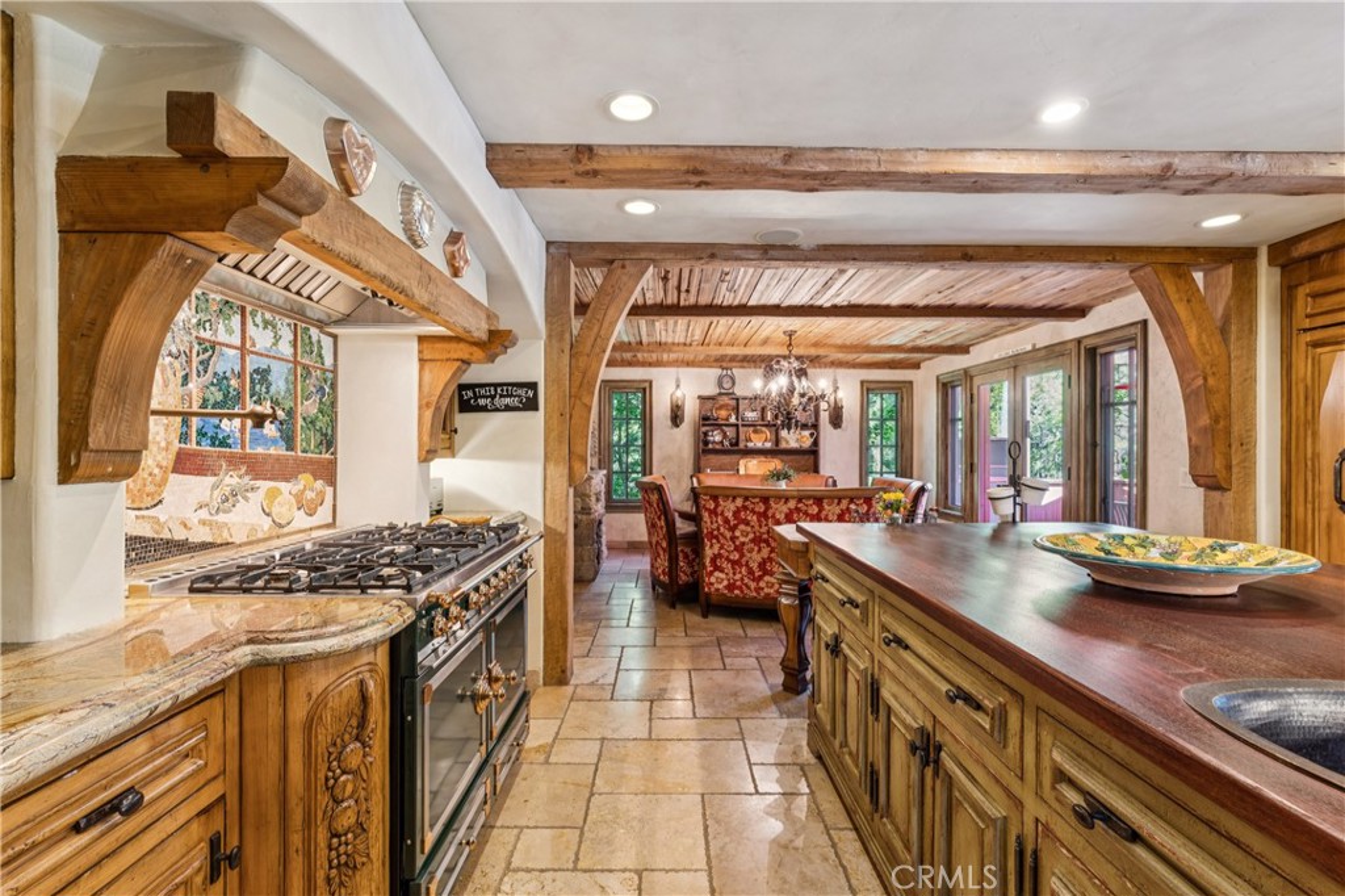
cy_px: 448
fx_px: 609
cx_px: 672
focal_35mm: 16
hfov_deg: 95.7
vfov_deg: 72.7
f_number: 13
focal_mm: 16.3
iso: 100
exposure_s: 3.2
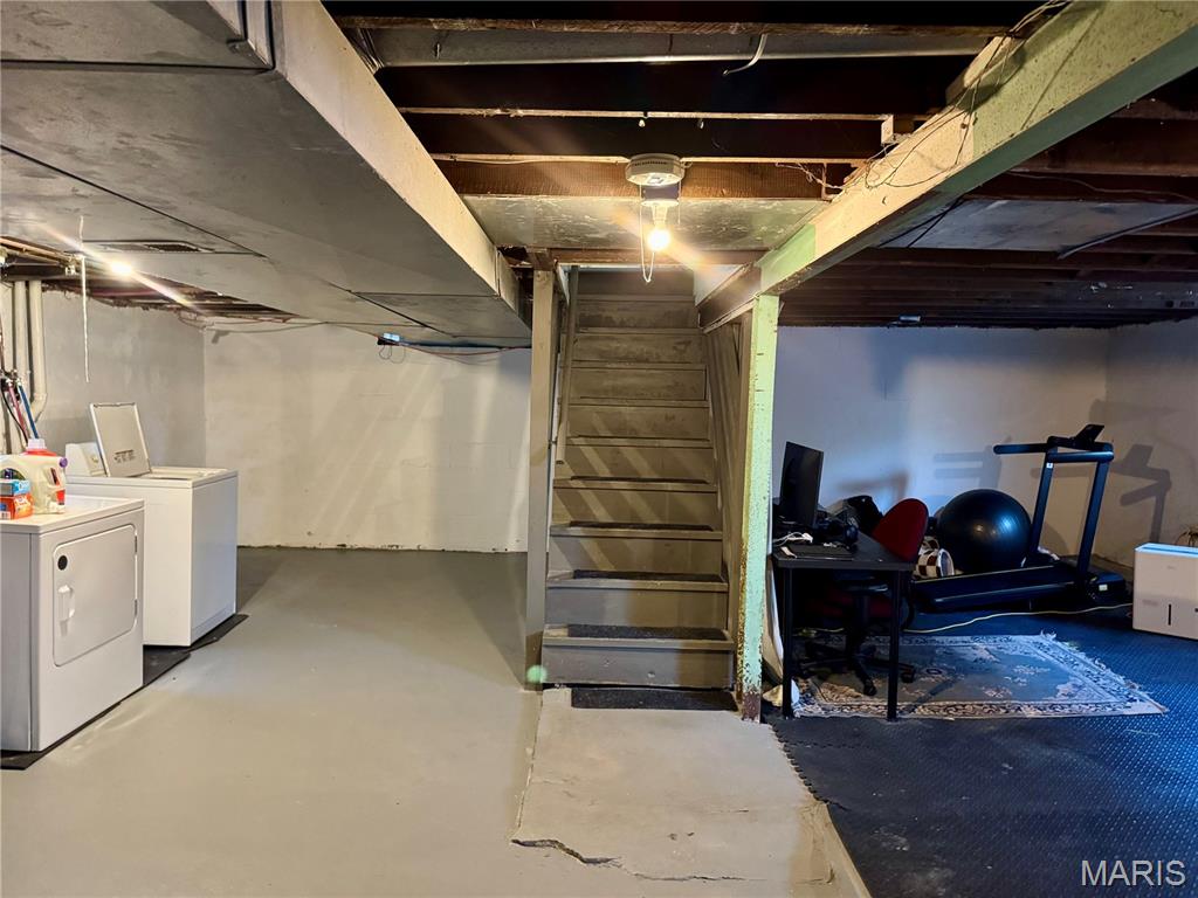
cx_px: 599
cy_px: 449
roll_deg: -1.3
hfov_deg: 71.6
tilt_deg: -4.8
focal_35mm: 24
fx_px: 831
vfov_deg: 56.8
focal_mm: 6.76
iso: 800
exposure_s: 1/40
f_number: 1.78
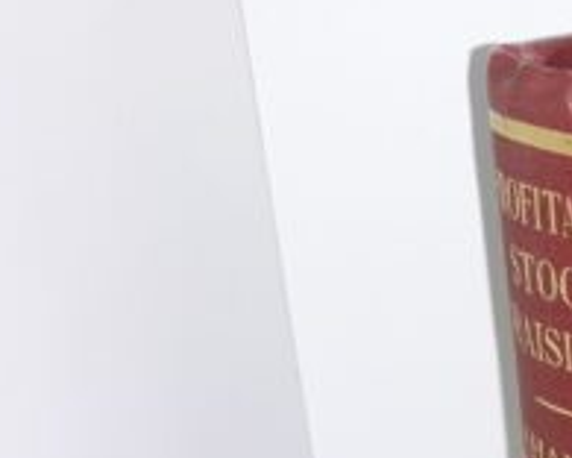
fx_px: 1422
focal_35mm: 84
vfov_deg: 17.4
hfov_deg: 20.2
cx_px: 804
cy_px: 552
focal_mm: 3.7
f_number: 1.7
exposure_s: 1/120
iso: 64
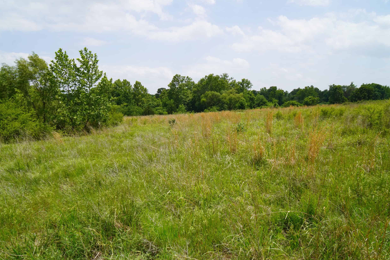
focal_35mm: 25
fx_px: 271
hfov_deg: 71.5
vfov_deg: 51.3
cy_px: 127
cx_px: 190
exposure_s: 1/160
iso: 100
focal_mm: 16
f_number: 10
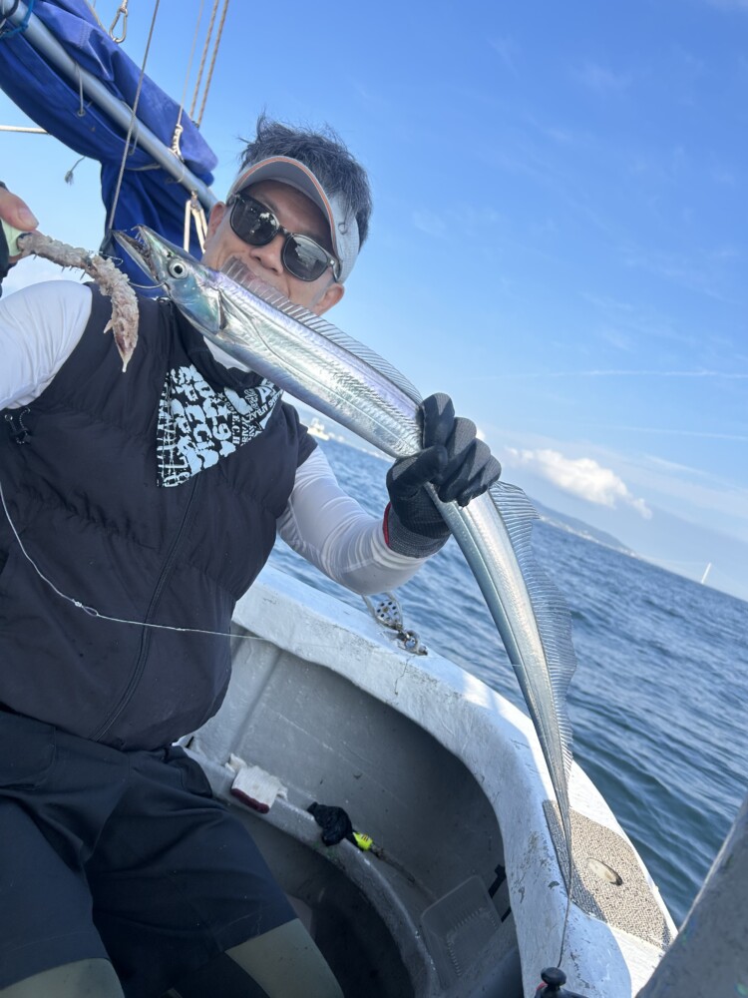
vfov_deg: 67.3
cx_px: 374
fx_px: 749
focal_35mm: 26
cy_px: 499
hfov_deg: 53.1
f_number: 1.5
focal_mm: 5.7
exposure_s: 1/2513
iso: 50
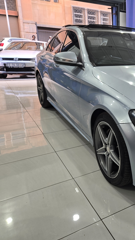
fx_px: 216
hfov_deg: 30.1
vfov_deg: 58.0
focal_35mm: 34
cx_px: 158
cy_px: 119
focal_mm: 5.4
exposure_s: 1/100
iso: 50
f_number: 1.8
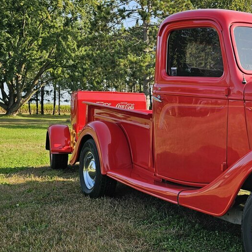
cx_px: 250
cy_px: 138
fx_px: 387
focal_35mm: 47
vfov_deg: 36.0
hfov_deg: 33.1
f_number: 1.7
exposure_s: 1/496
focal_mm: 6.3
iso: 16
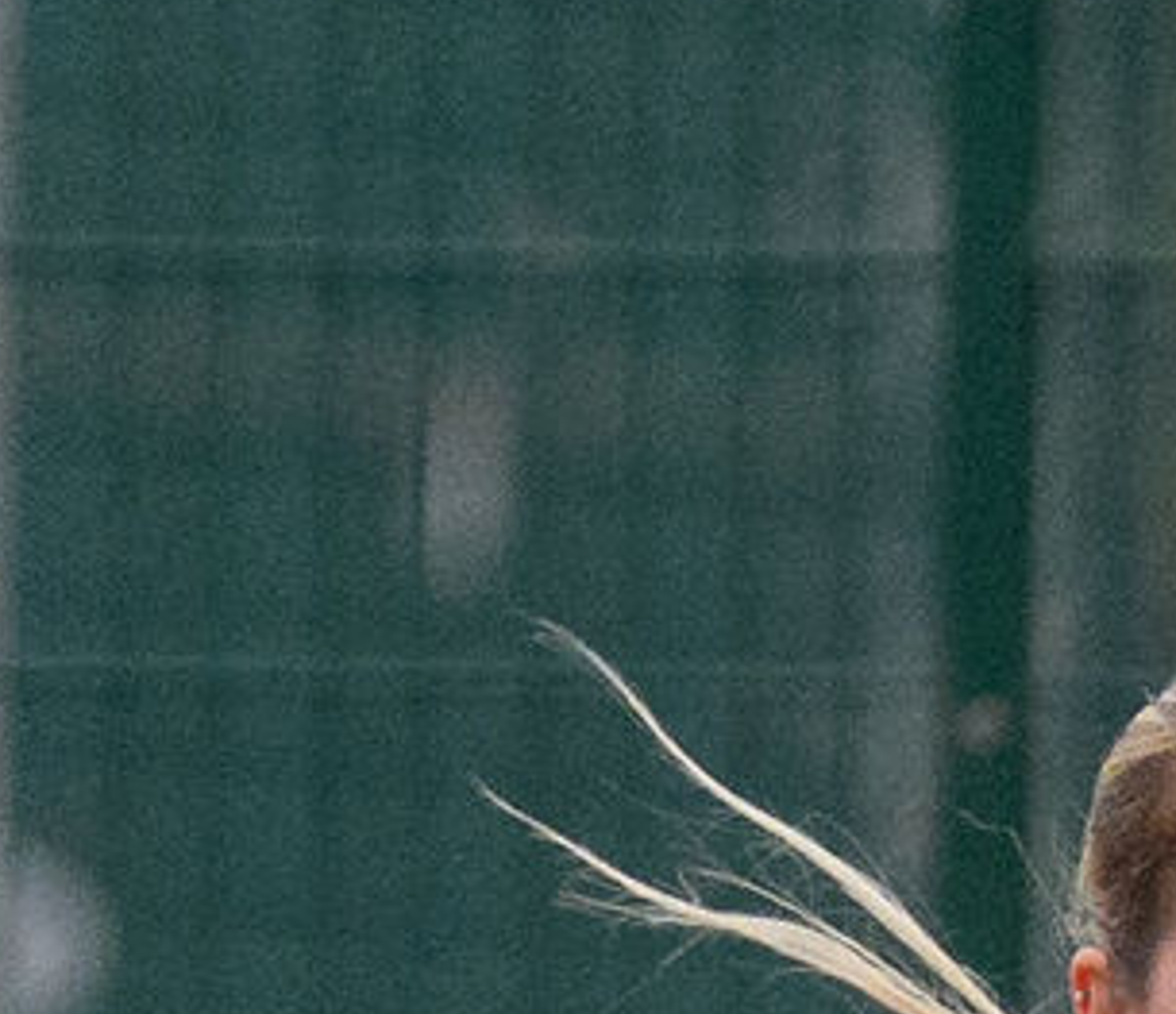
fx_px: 214102
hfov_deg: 0.3
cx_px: 5588
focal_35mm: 5966
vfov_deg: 0.3
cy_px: 3420
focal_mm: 400
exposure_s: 1/1250
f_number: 5.6
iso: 1400
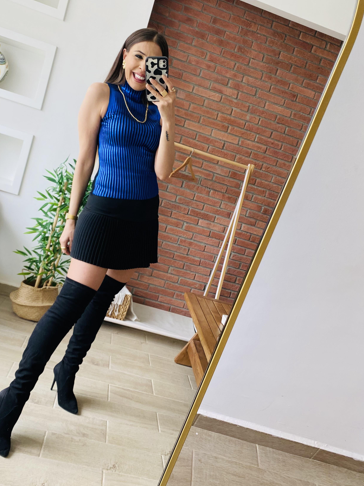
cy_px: 231
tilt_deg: -30.0
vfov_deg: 56.8
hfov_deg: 44.1
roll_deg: -22.1
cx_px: 171
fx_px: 449
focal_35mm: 32
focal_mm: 4.25
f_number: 1.8
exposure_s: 1/116
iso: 125
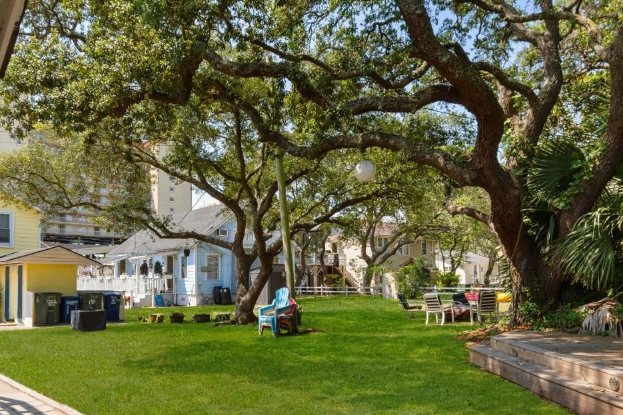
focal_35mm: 26
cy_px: 279
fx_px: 450
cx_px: 309
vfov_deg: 48.6
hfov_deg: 69.4
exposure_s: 1/200
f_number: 7.1
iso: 100
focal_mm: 10
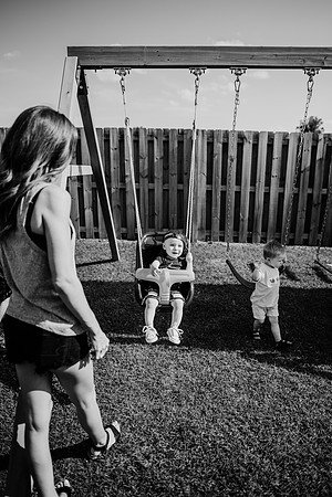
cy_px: 248
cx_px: 166
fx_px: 332
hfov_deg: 53.1
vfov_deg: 73.7
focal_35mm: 24
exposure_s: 1/2500
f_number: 2.2
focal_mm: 24
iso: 100
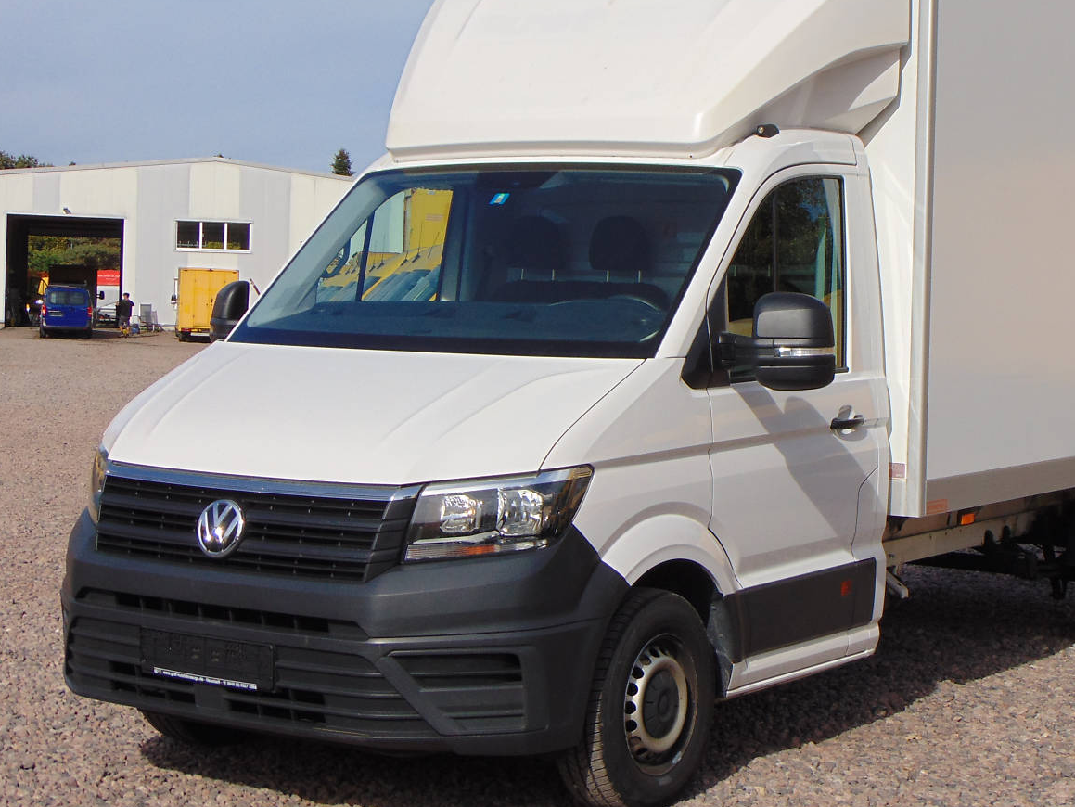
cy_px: 343
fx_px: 2143
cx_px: 692
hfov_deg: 28.0
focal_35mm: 69
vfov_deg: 21.3
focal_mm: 9
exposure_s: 1/250
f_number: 9
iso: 80
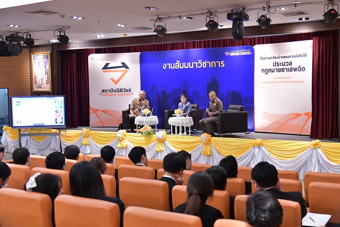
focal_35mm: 46
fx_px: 434
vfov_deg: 29.2
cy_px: 114
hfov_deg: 42.7
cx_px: 170
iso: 3200
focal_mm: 46
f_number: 4.5
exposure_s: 1/100
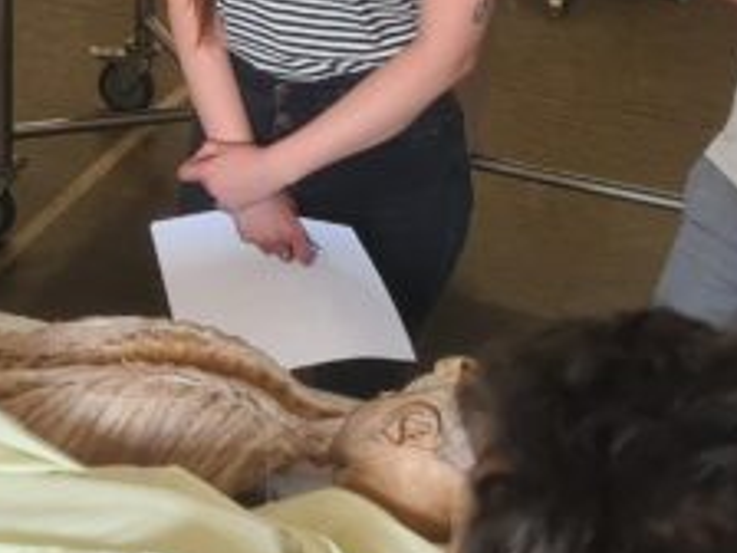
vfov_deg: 12.1
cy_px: -142
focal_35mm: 119
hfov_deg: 16.2
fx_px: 2534
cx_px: -36
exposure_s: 1/50
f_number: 1.8
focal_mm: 5.4
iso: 64
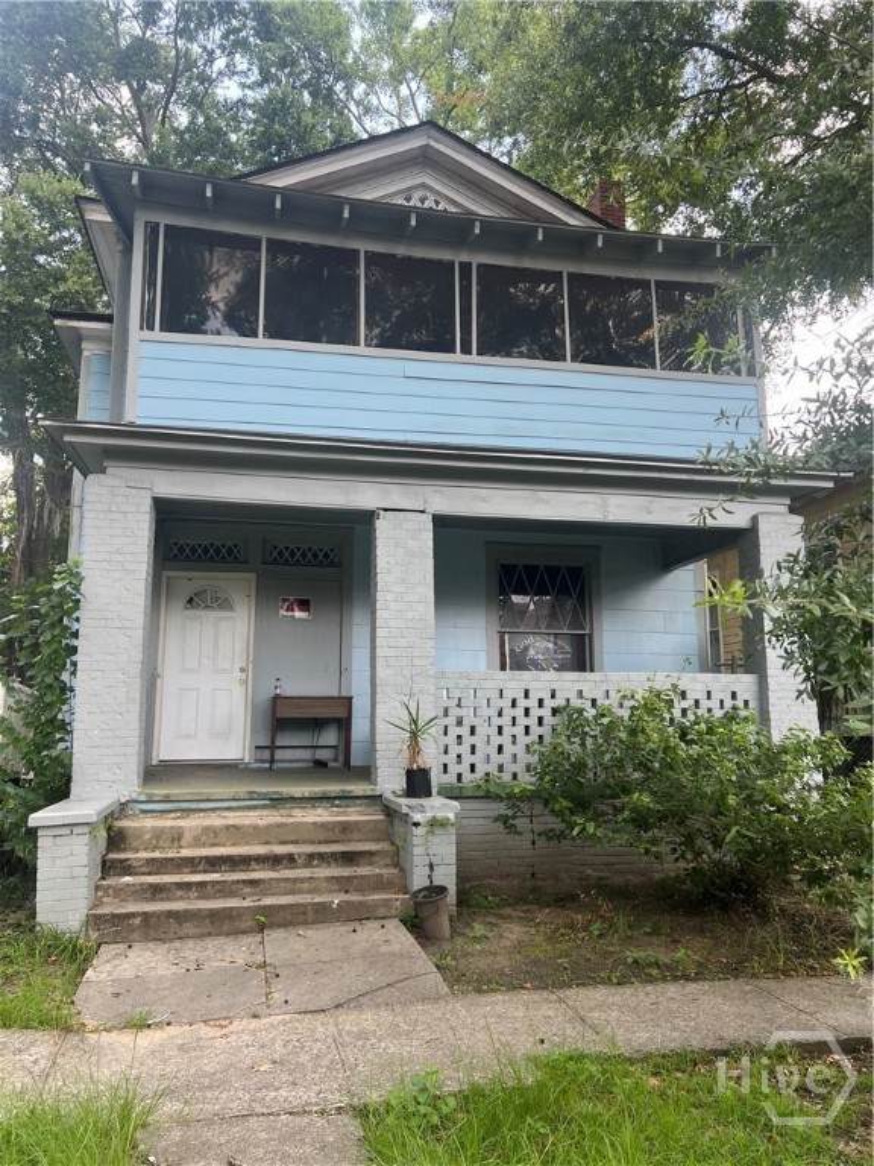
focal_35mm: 26
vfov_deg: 67.3
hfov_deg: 53.1
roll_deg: +0.4
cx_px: 437
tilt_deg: +10.0
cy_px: 583
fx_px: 875
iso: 50
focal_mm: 5.7
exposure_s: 1/377
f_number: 1.5
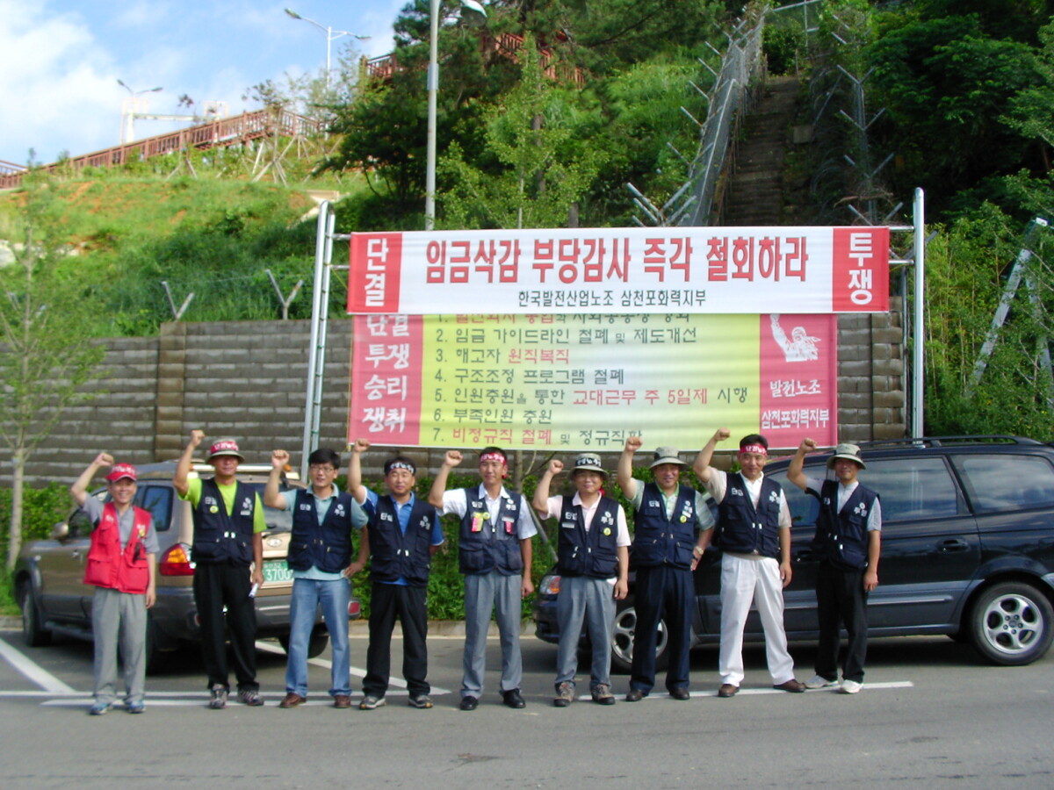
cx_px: 527
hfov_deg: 49.0
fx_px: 1157
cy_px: 395
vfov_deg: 37.7
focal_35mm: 38
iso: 50
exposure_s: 1/375
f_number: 4.5
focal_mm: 5.8
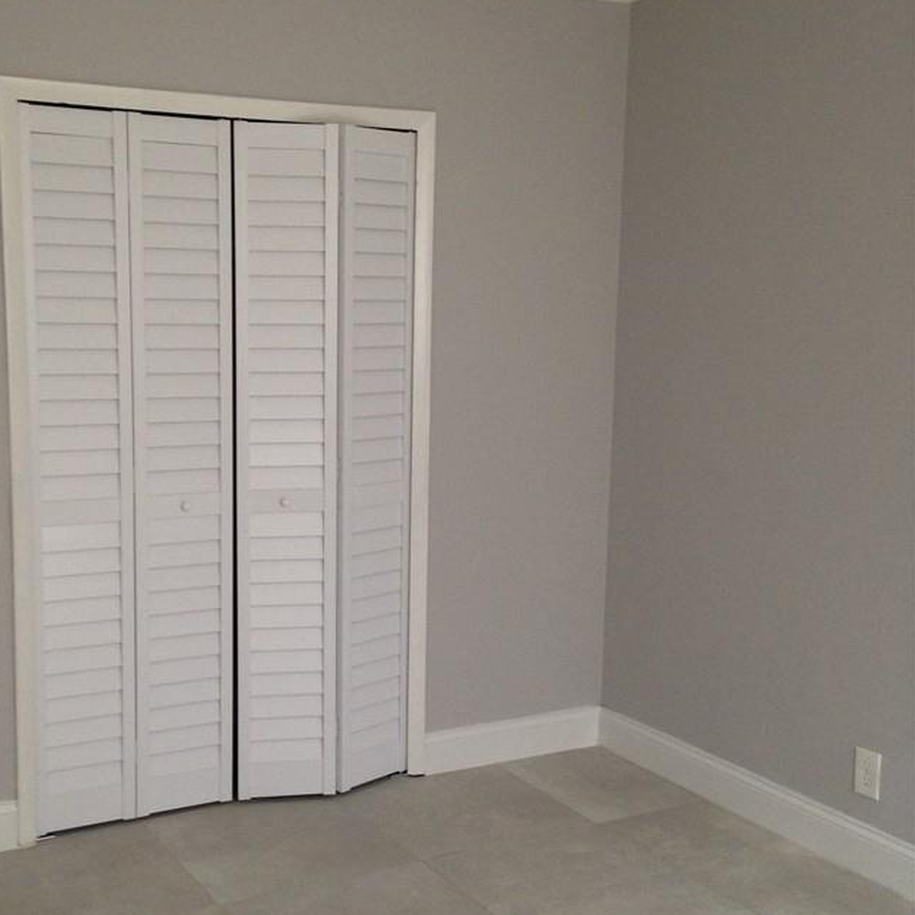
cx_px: 363
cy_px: 493
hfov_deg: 35.9
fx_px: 1406
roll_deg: -3.2
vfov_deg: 36.0
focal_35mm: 47
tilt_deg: -3.0
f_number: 2.4
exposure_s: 1/20
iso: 100
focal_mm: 4.12
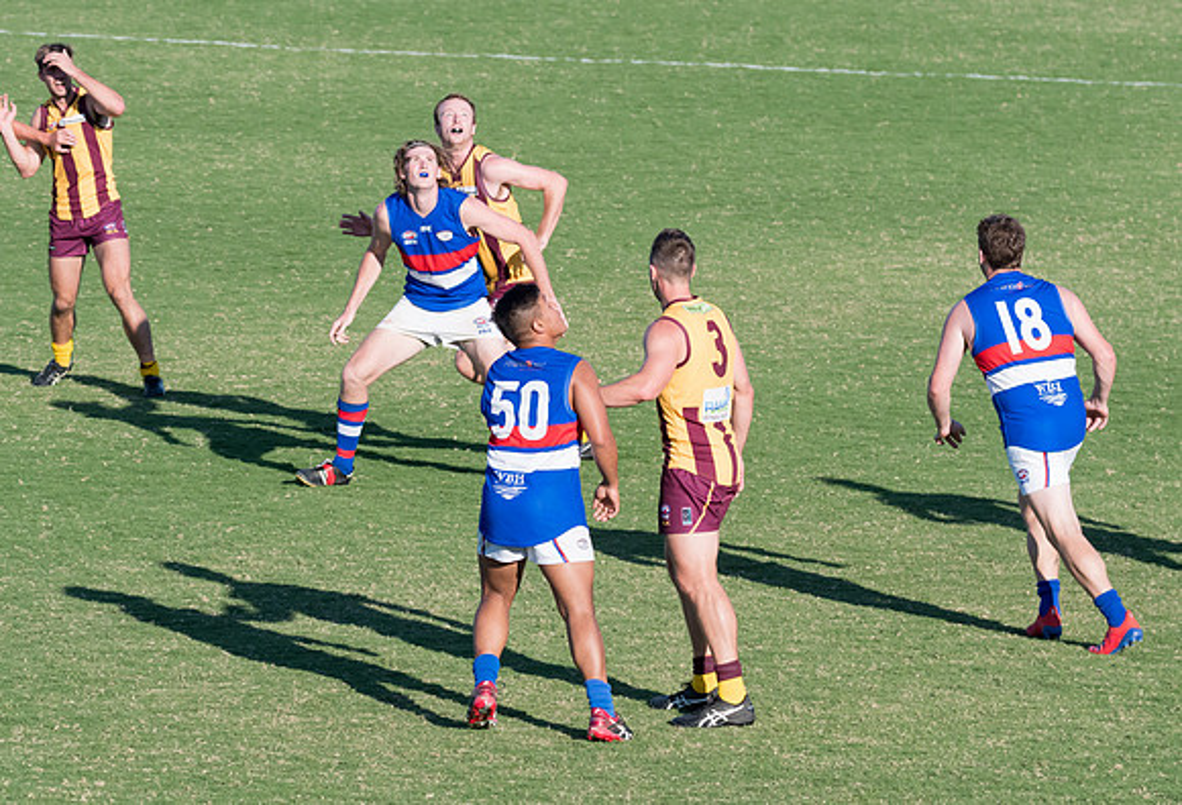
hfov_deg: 7.7
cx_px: 657
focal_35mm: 266
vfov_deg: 5.2
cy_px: 366
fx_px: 8793
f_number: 7.1
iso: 800
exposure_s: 1/2500
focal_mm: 160
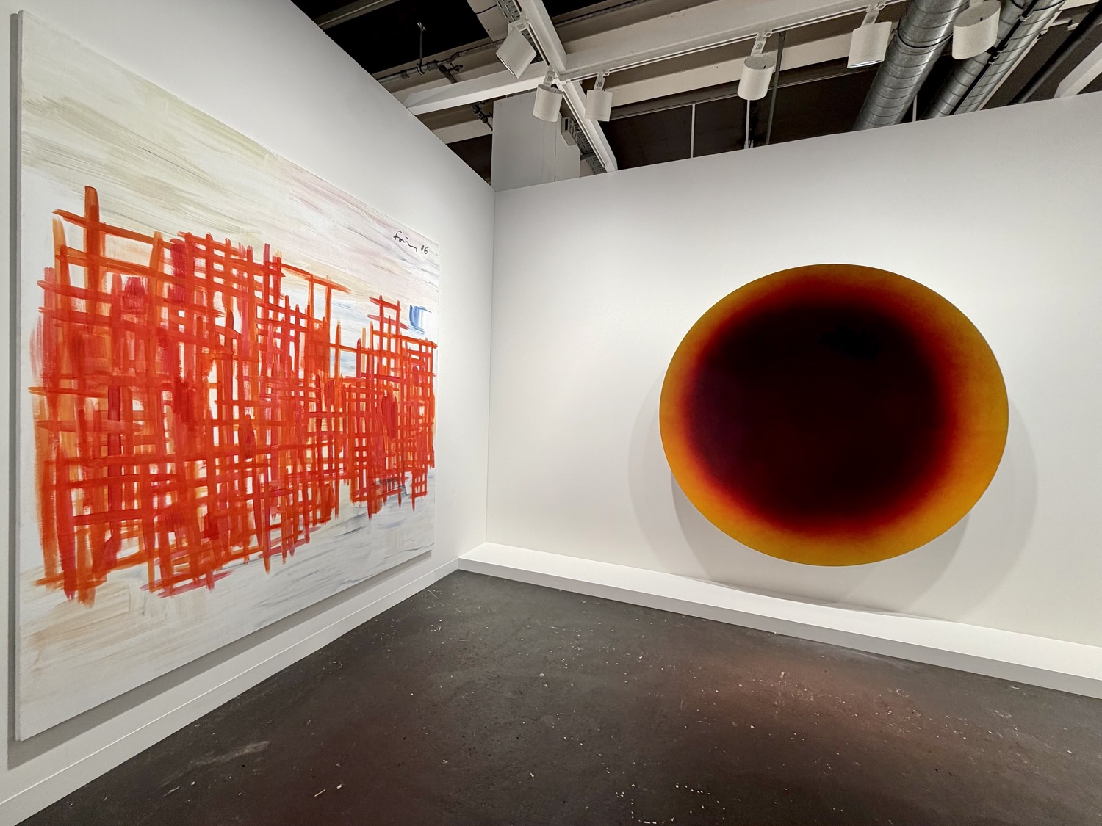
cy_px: 413
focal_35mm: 14
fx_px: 446
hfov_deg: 102.1
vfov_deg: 85.7
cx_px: 551
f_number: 2.2
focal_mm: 2.22
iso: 80
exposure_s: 1/100
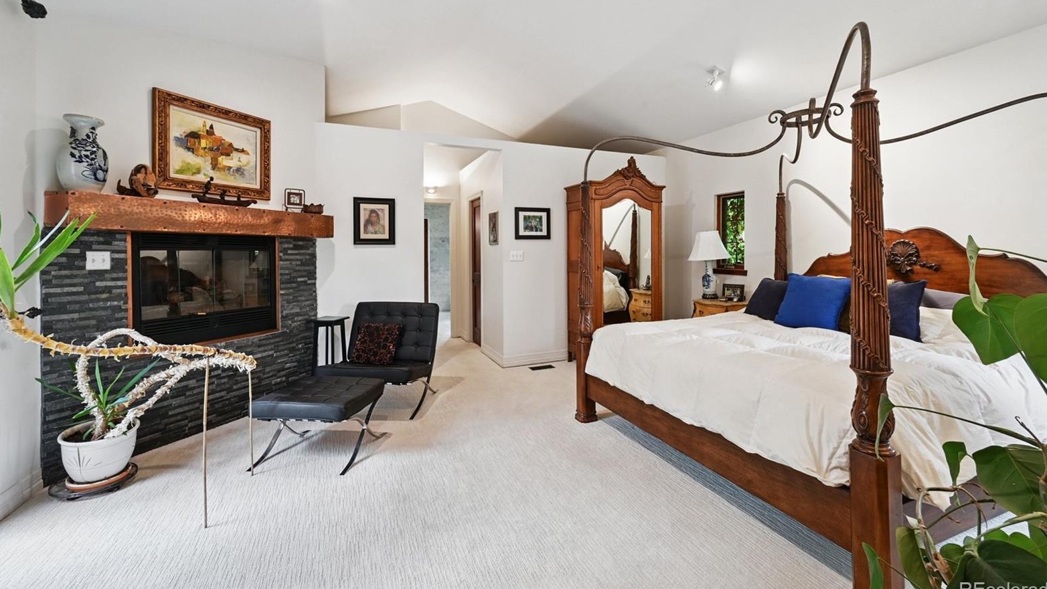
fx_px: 416
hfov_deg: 103.0
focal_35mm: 15
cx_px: 532
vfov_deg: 70.1
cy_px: 247
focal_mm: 14
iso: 400
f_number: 11
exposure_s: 1/2.5
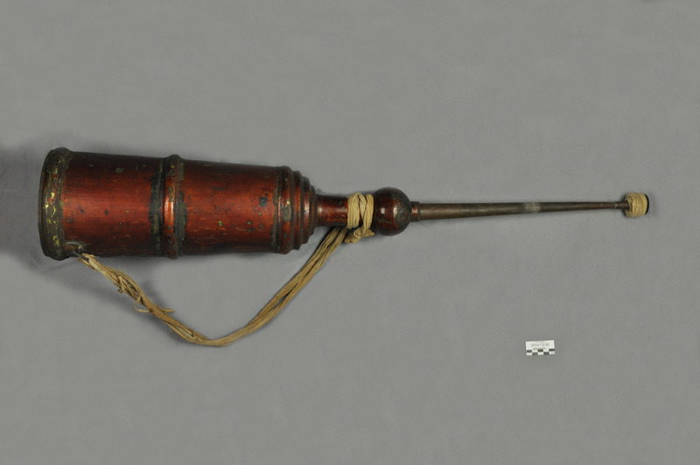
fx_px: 874
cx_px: 350
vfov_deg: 29.8
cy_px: 232
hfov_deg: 43.7
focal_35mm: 45
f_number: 13
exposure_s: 1/8
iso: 400
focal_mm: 30
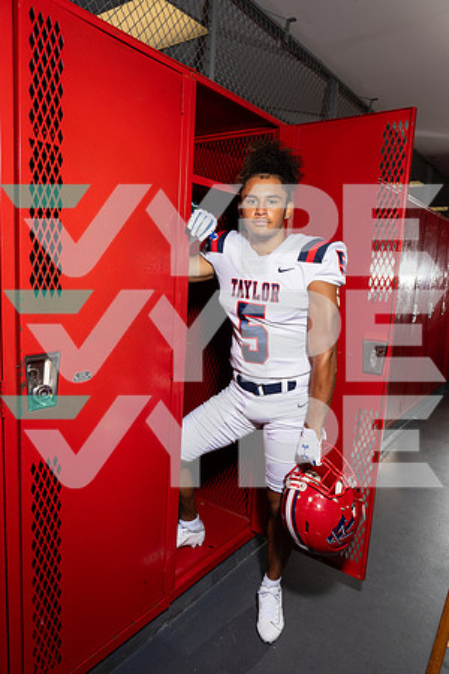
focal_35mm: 25
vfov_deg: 71.5
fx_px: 468
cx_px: 224
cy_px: 337
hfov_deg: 51.3
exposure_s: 1/250
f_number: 9
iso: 200
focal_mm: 25
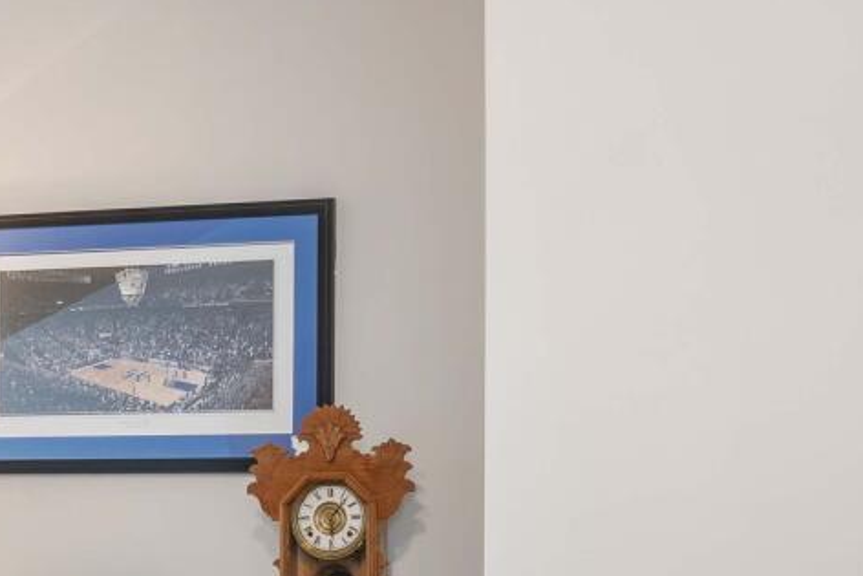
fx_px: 2590
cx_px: -232
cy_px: 562
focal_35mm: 108
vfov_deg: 12.6
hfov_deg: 17.8
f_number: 10
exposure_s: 1/3
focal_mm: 17
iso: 100
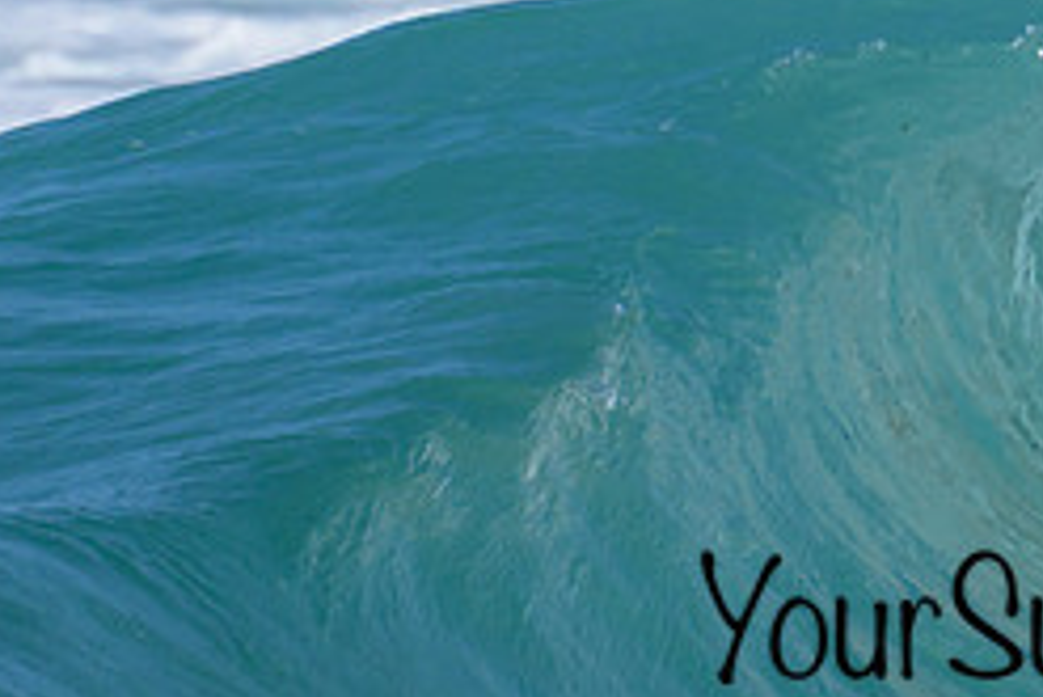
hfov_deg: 0.8
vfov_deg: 0.5
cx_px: 1575
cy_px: 481
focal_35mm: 2554
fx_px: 74035
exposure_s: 1/2000
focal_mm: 800
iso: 720
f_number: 11
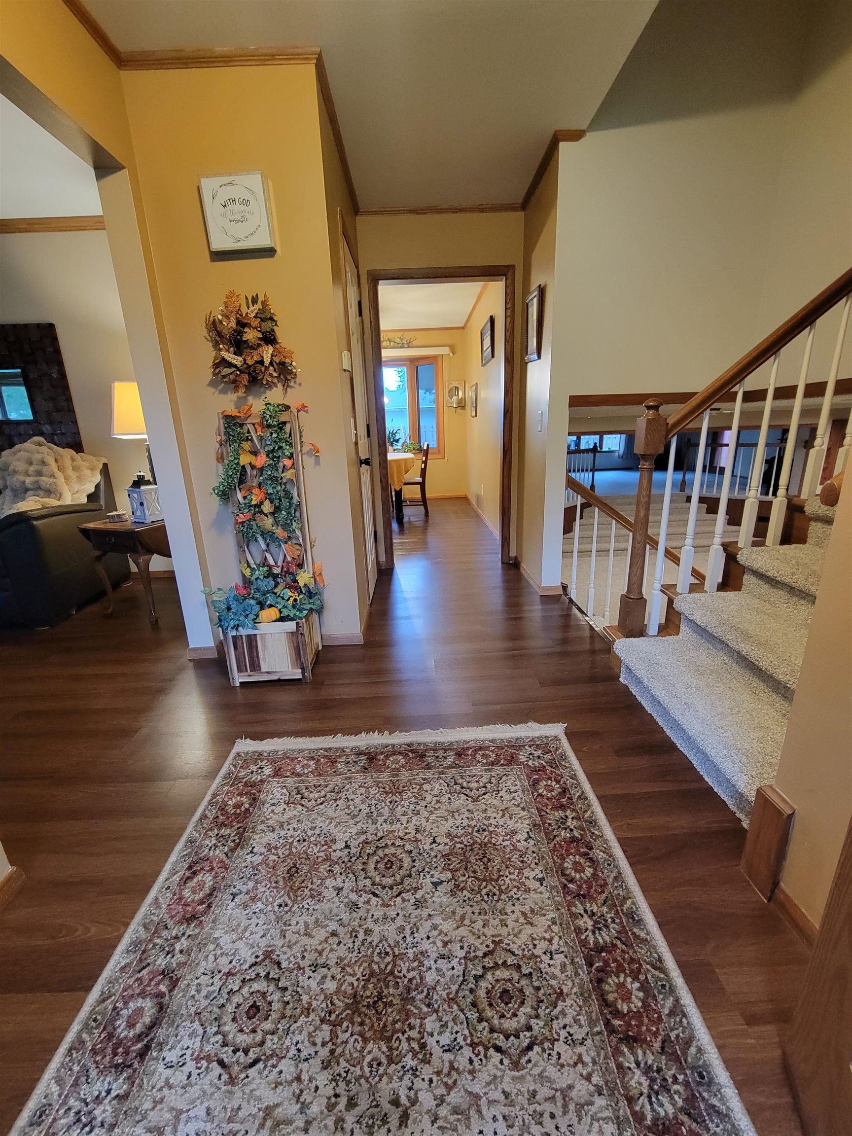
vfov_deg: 106.2
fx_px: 427
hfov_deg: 89.9
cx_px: 426
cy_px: 568
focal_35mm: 13
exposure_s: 1/30
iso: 500
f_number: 2.2
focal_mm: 2.2
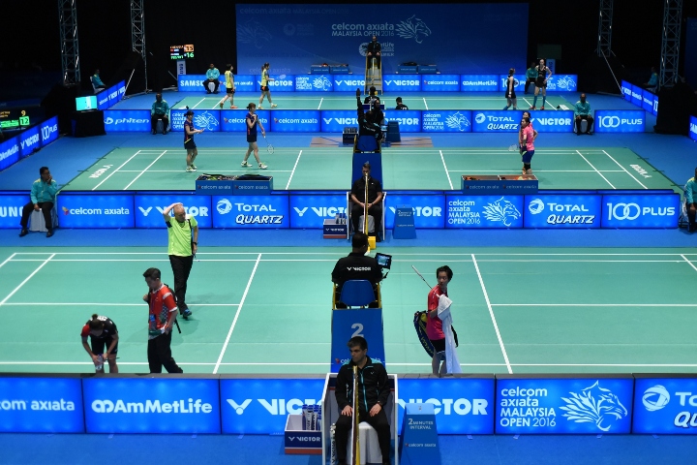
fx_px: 968
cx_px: 348
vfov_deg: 27.0
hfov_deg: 39.6
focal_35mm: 50
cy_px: 232
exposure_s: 1/1250
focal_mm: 50
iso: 4000
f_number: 3.2
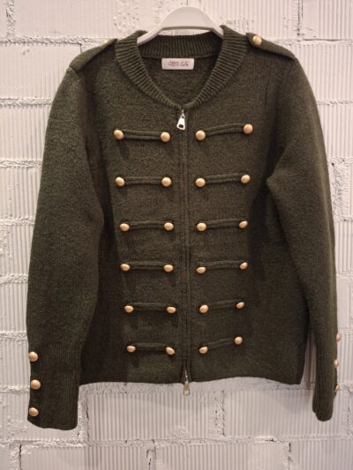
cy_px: 235
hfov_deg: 58.9
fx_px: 313
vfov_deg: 73.9
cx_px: 176
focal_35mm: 23
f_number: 1.8
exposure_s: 1/30
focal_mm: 5.54
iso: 320
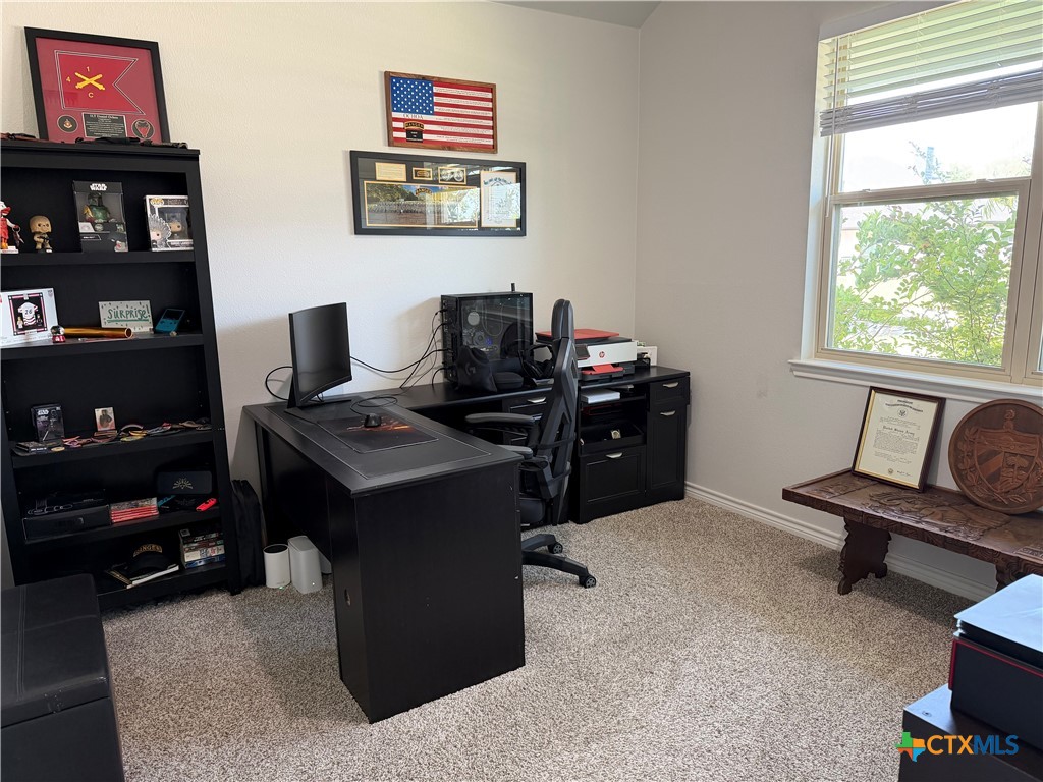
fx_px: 723
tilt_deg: -10.6
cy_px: 391
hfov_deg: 71.6
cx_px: 522
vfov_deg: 56.8
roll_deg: +0.7
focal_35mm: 24
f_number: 1.78
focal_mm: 6.76
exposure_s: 1/60
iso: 250
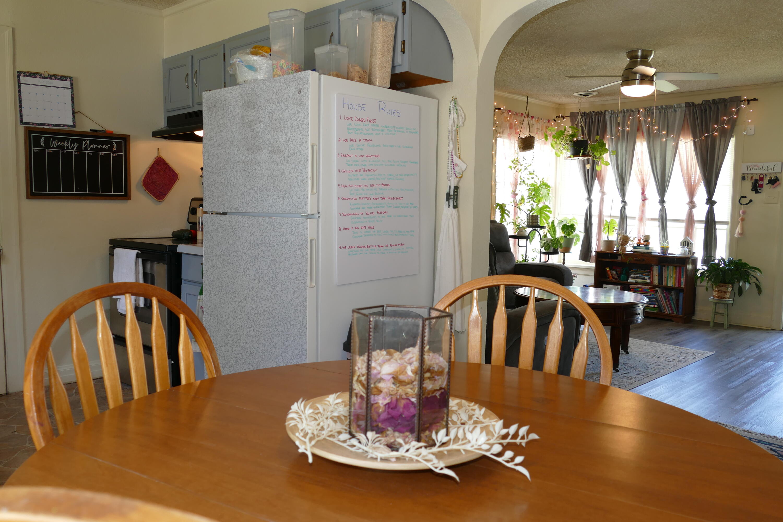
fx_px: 652
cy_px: 261
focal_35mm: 30
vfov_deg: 43.6
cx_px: 392
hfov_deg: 61.9
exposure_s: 1/40
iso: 200
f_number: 3
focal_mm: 10.85
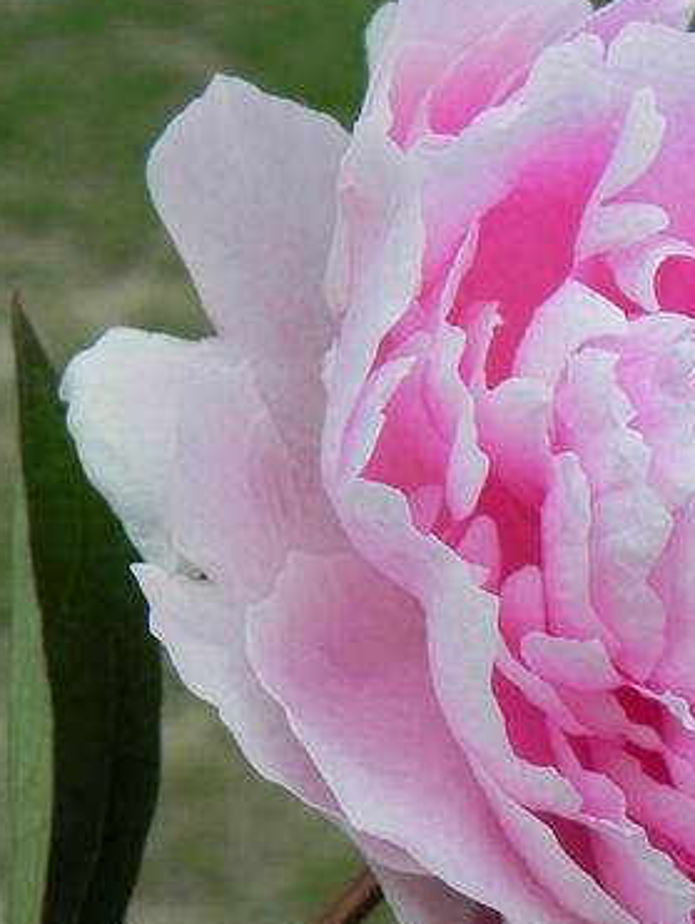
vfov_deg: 17.3
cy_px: 802
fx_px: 2993
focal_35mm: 112
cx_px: 613
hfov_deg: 13.1
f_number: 4
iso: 160
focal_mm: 9.2
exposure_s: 1/1250
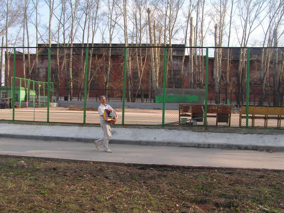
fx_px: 312
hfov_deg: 49.0
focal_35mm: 38
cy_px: 106
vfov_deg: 37.7
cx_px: 142
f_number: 5.6
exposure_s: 1/125
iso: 50
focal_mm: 6.3
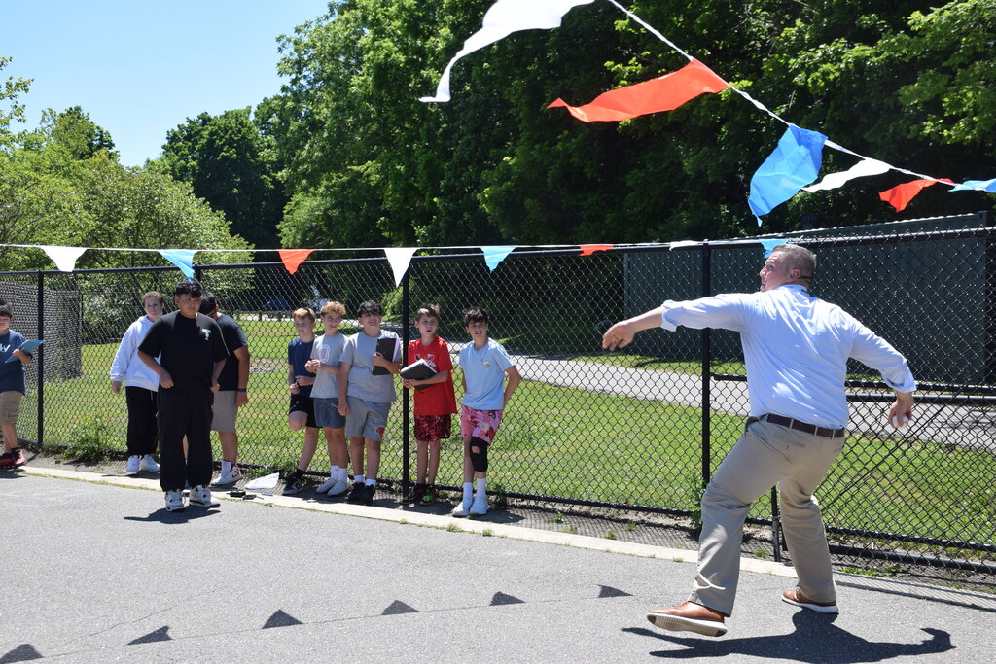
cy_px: 332
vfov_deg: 33.0
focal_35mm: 40
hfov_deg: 47.9
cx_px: 498
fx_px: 1121
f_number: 9
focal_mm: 27
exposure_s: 1/320
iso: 200
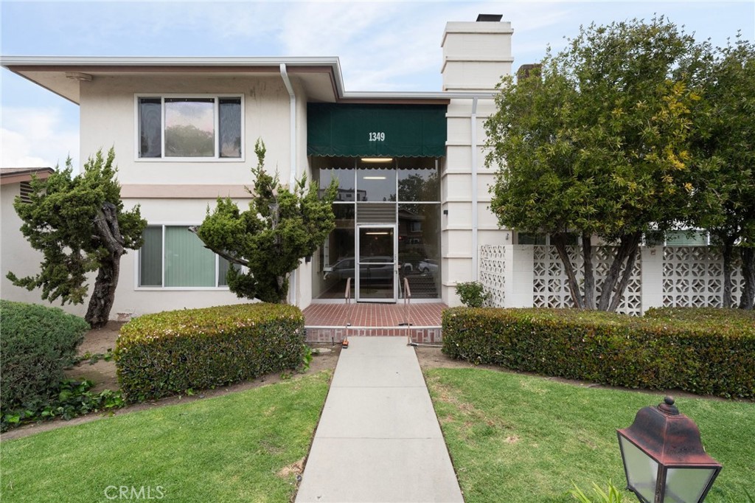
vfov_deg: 70.4
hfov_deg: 93.3
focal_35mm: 17
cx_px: 378
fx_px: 356
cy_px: 252
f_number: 7.1
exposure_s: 1/100
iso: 500
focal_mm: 17
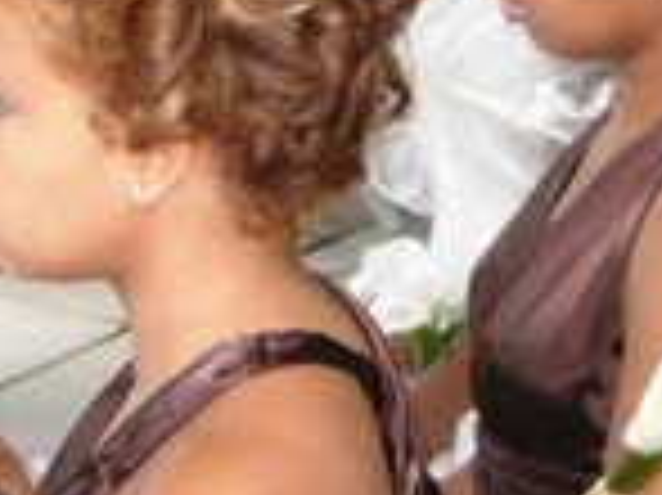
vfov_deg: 9.1
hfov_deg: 12.1
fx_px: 3115
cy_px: 227
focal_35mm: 163
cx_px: 342
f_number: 2.7
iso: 200
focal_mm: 7.5
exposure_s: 1/181
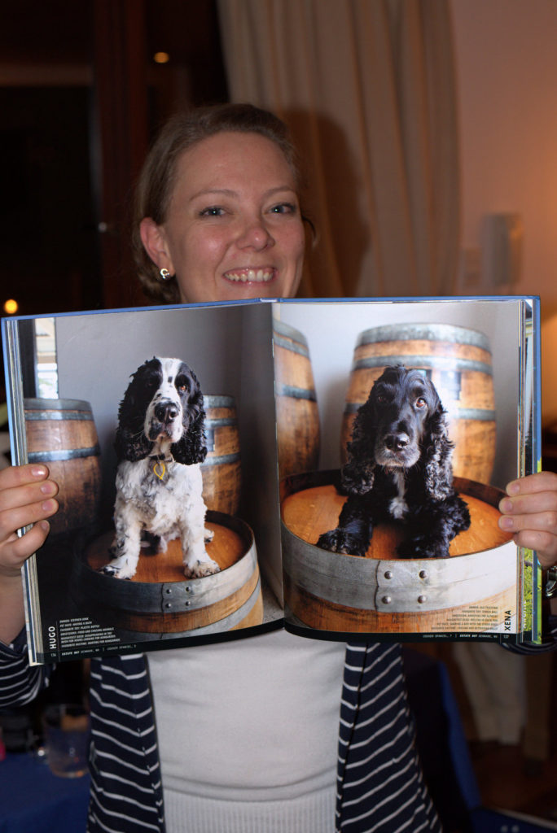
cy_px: 416
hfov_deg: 27.0
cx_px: 278
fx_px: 1159
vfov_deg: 39.6
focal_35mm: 50
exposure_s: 1/60
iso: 1250
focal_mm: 50
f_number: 5.6
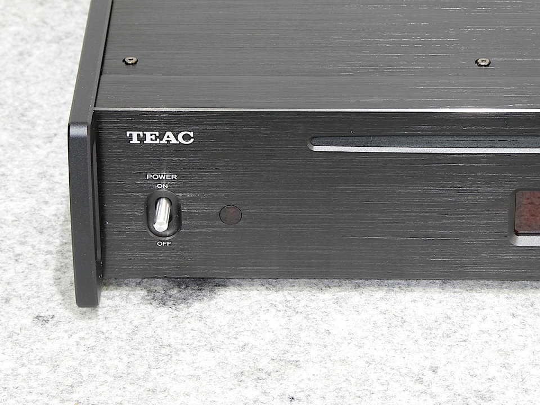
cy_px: 202
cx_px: 270
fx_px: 2496
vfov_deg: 9.3
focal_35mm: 160
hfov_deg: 12.3
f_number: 5.5
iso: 200
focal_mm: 28.7
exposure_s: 1/3.2
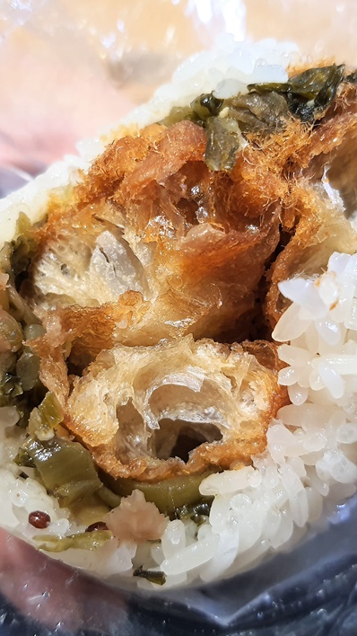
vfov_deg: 50.5
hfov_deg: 29.7
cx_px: 188
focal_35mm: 40
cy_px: 316
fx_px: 673
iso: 320
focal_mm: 4.32
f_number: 1.7
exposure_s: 1/120
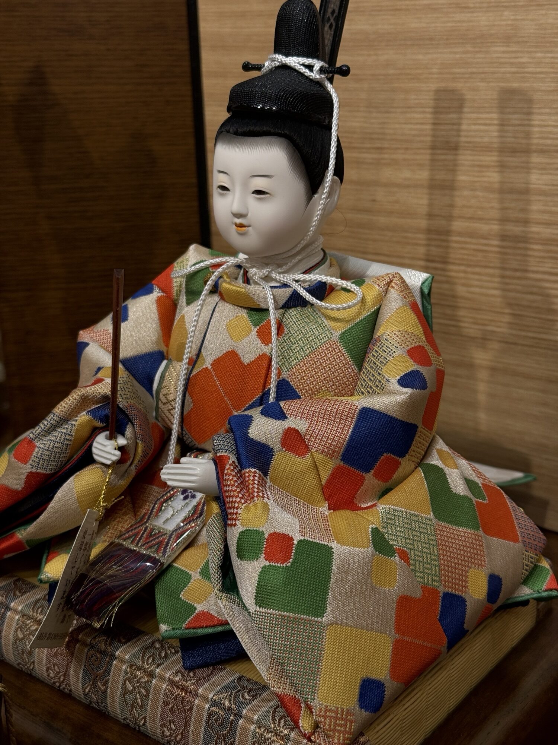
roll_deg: +3.8
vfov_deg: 39.7
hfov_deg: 30.3
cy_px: 372
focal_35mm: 48
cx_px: 279
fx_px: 1032
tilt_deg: -17.8
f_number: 1.78
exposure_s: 1/122
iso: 50
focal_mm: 6.76
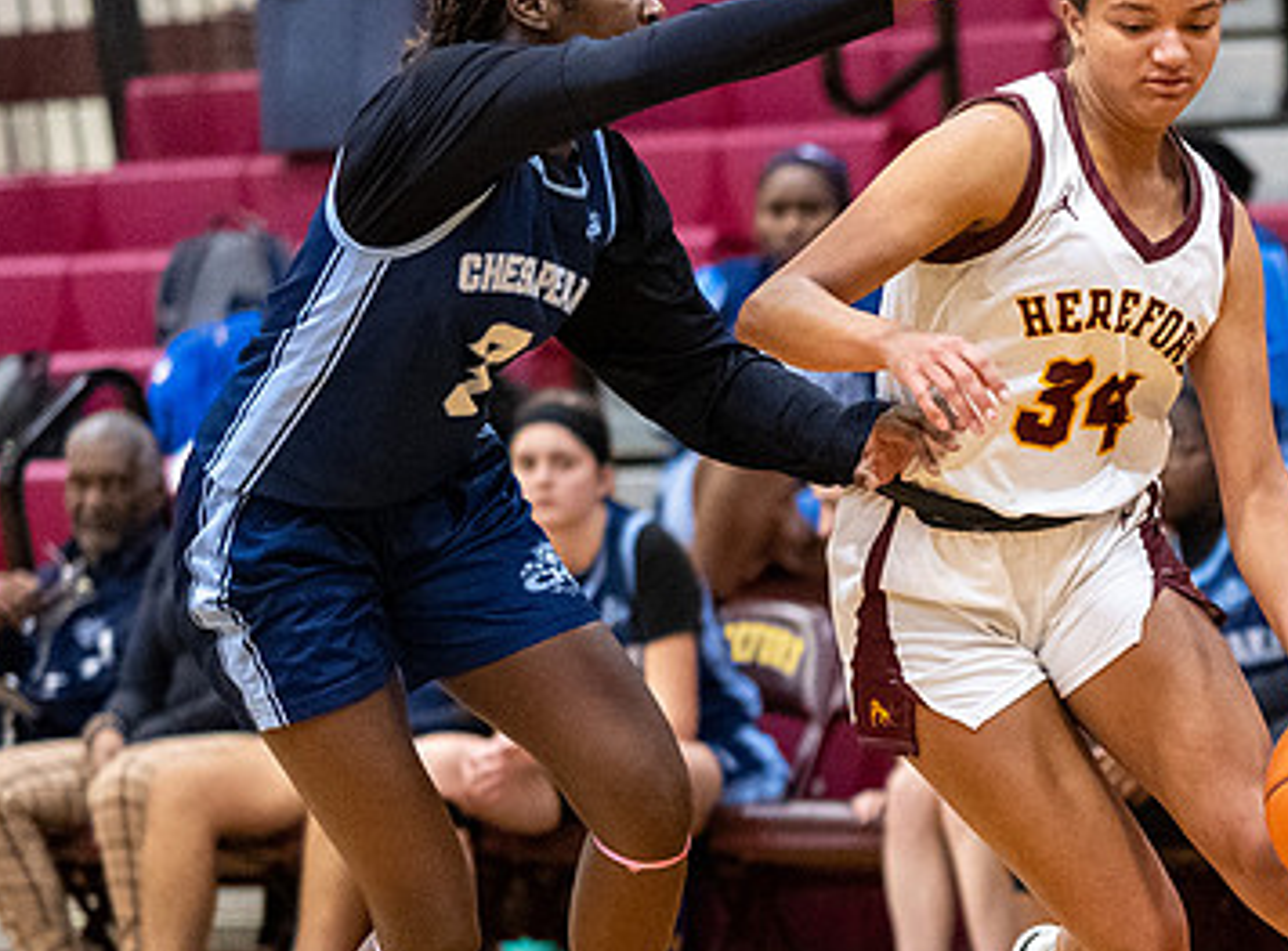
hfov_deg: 7.1
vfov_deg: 5.3
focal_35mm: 277
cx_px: 1463
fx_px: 10251
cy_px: 854
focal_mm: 85
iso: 5000
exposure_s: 1/1250
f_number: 1.8
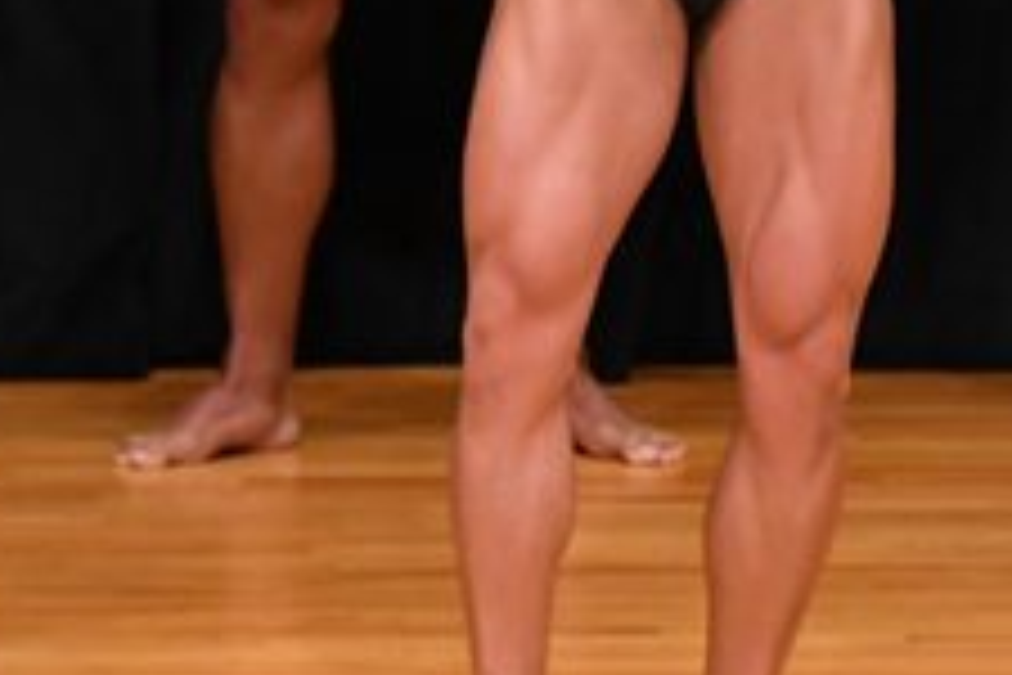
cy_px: -18
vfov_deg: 1.5
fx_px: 26169
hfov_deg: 2.2
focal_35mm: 931
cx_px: 1028
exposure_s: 1/400
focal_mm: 180
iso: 3200
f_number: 5.6
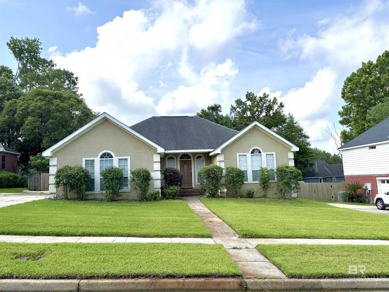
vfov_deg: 53.1
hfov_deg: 67.3
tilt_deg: +7.6
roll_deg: +2.9
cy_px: 146
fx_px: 292
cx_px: 194
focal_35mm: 26
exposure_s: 1/3623
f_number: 1.6
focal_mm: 5.96
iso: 50
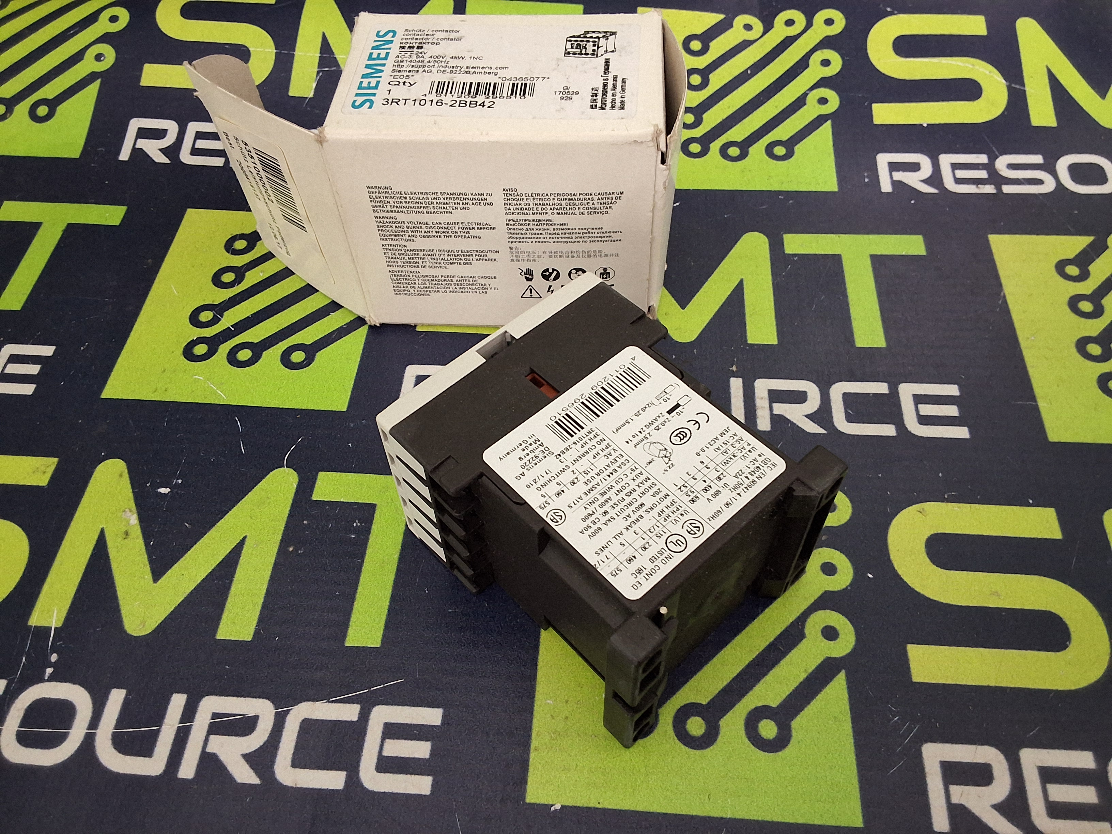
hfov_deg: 63.4
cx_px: 556
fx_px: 899
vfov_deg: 49.7
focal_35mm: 28
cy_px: 417
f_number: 1.9
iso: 320
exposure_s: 1/24
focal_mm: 2.91
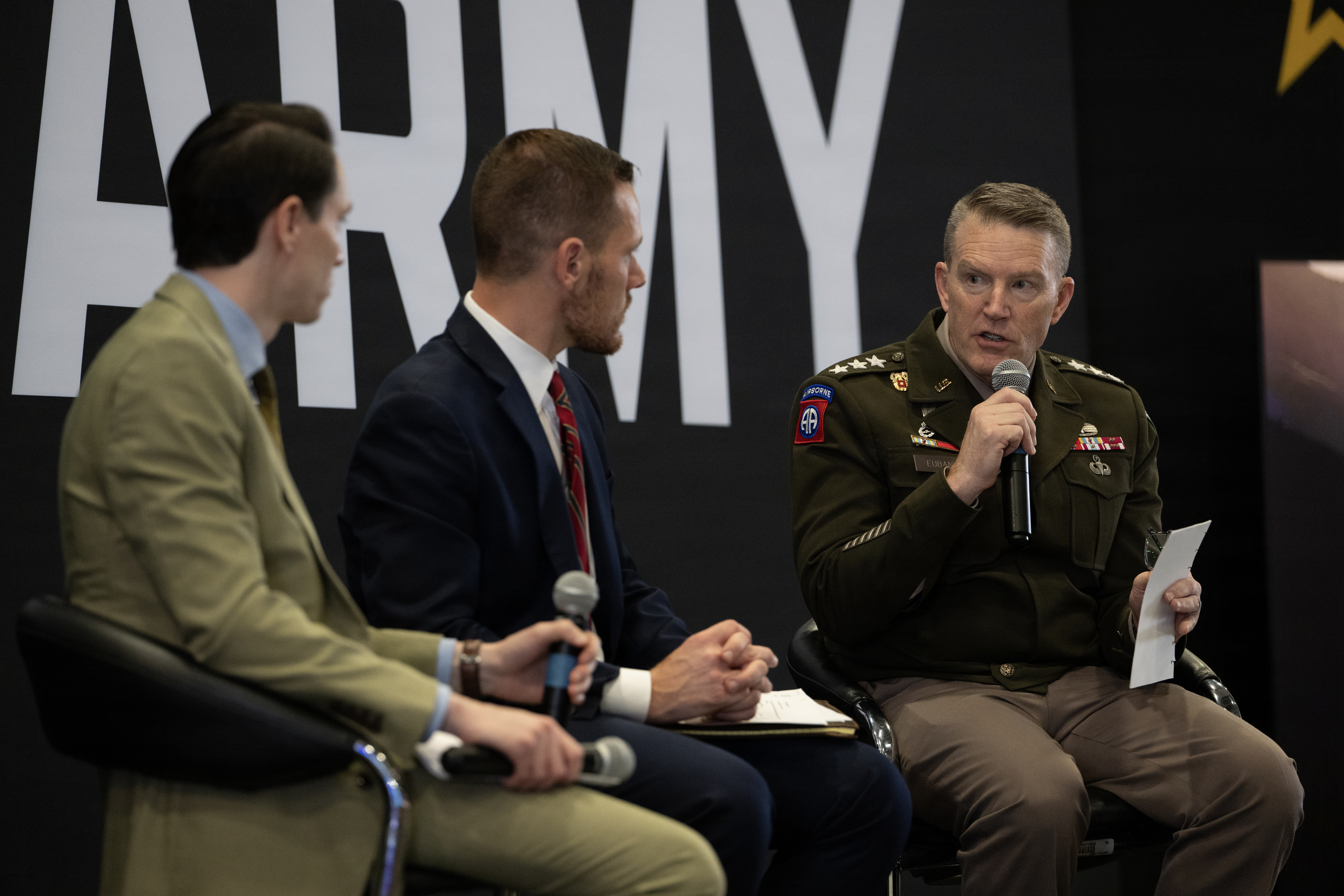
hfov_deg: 10.3
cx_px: 672
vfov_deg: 6.9
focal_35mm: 200
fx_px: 7466
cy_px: 448
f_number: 3.5
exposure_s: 1/200
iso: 2500
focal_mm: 200
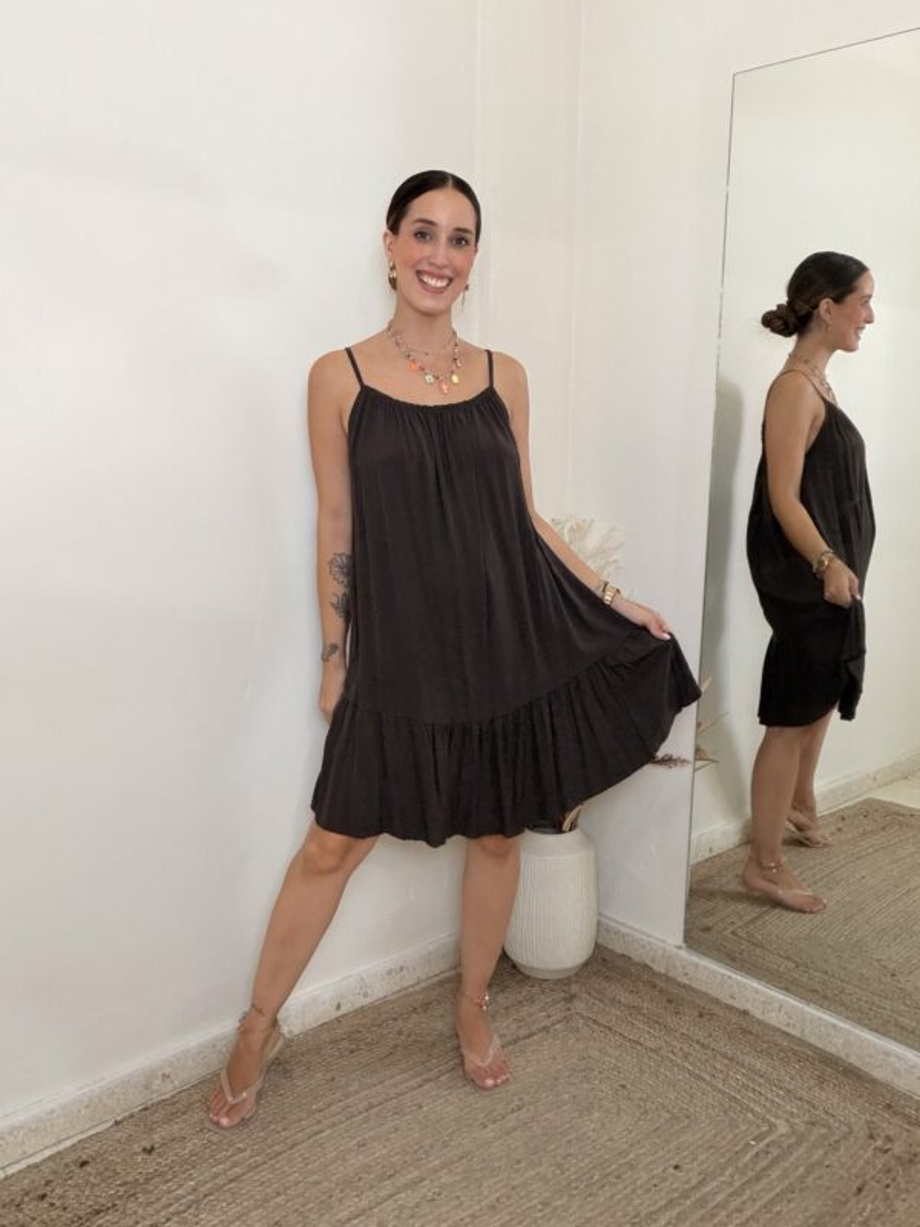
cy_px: 614
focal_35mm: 30
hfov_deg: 46.8
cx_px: 460
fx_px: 1063
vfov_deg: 60.0
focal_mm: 2.71
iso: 160
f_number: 1.9
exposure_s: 1/60
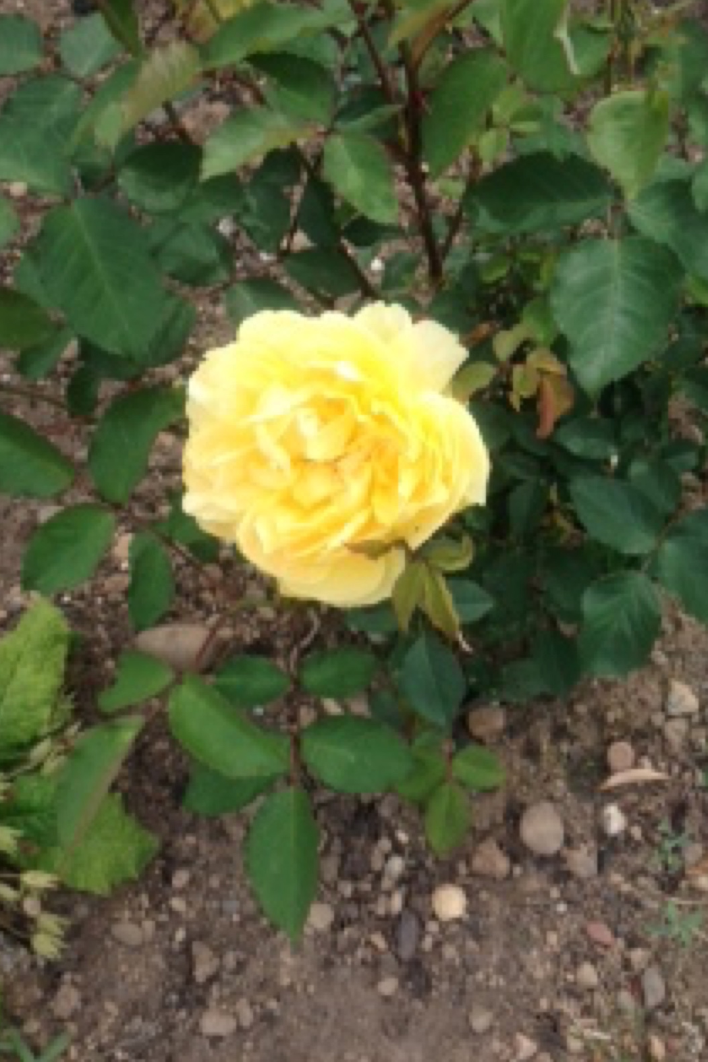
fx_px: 1092
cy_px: 523
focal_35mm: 37
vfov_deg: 51.9
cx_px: 317
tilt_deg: -69.8
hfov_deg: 35.9
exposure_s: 1/394
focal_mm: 4.28
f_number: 2.4
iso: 50
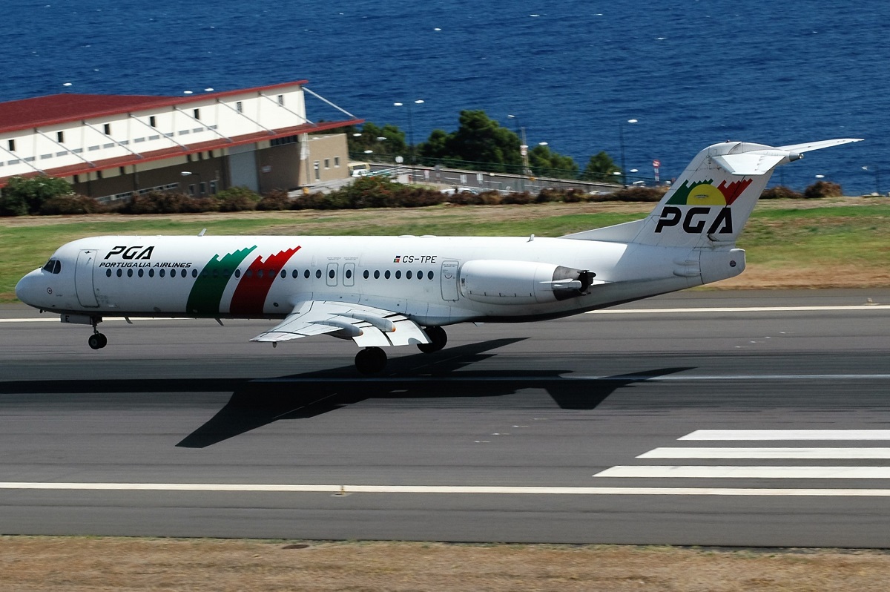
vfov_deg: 13.0
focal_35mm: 105
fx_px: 2594
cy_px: 296
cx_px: 445
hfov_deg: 19.5
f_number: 10
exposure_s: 1/400
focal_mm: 70
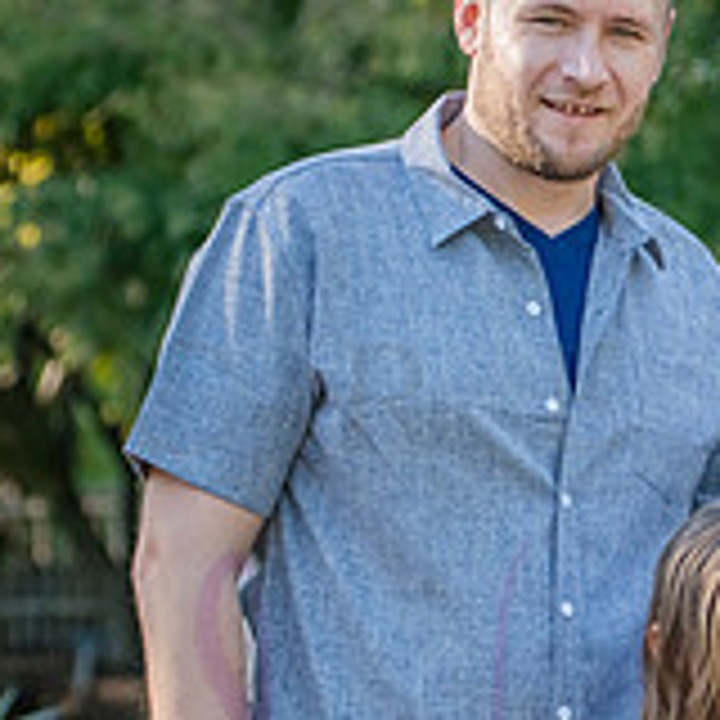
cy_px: 616
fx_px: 6307
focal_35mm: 268
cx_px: 1004
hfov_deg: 6.5
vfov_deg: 6.5
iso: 400
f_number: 4
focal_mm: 80
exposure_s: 1/400
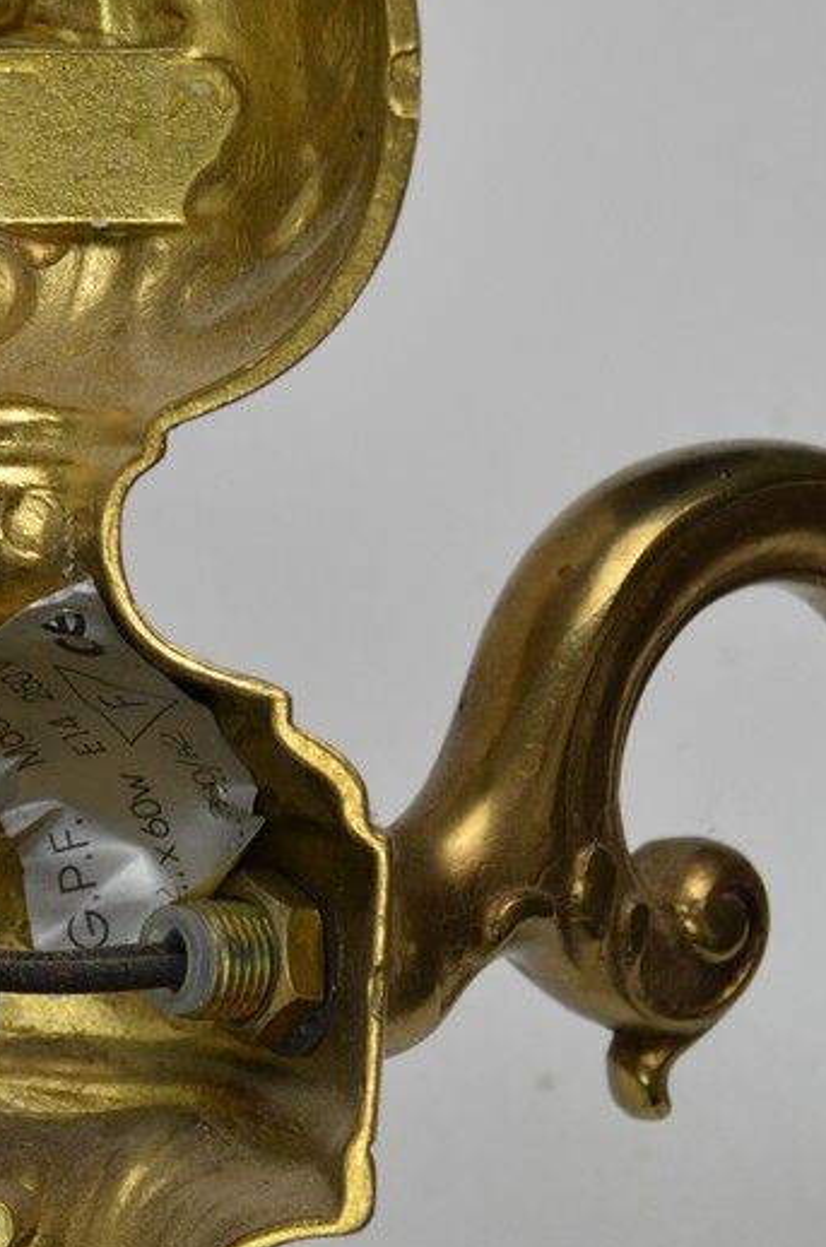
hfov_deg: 10.8
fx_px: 4322
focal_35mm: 125
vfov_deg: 16.4
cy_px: 624
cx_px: -23
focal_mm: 36
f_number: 5.6
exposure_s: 1/125
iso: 400
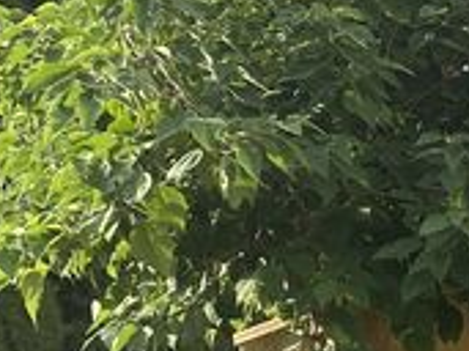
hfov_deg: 11.0
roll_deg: +4.0
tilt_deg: -9.5
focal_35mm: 152
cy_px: 644
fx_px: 2058
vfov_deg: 9.3
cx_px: 1111
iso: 32
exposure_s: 1/927
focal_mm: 4.25
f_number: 1.8
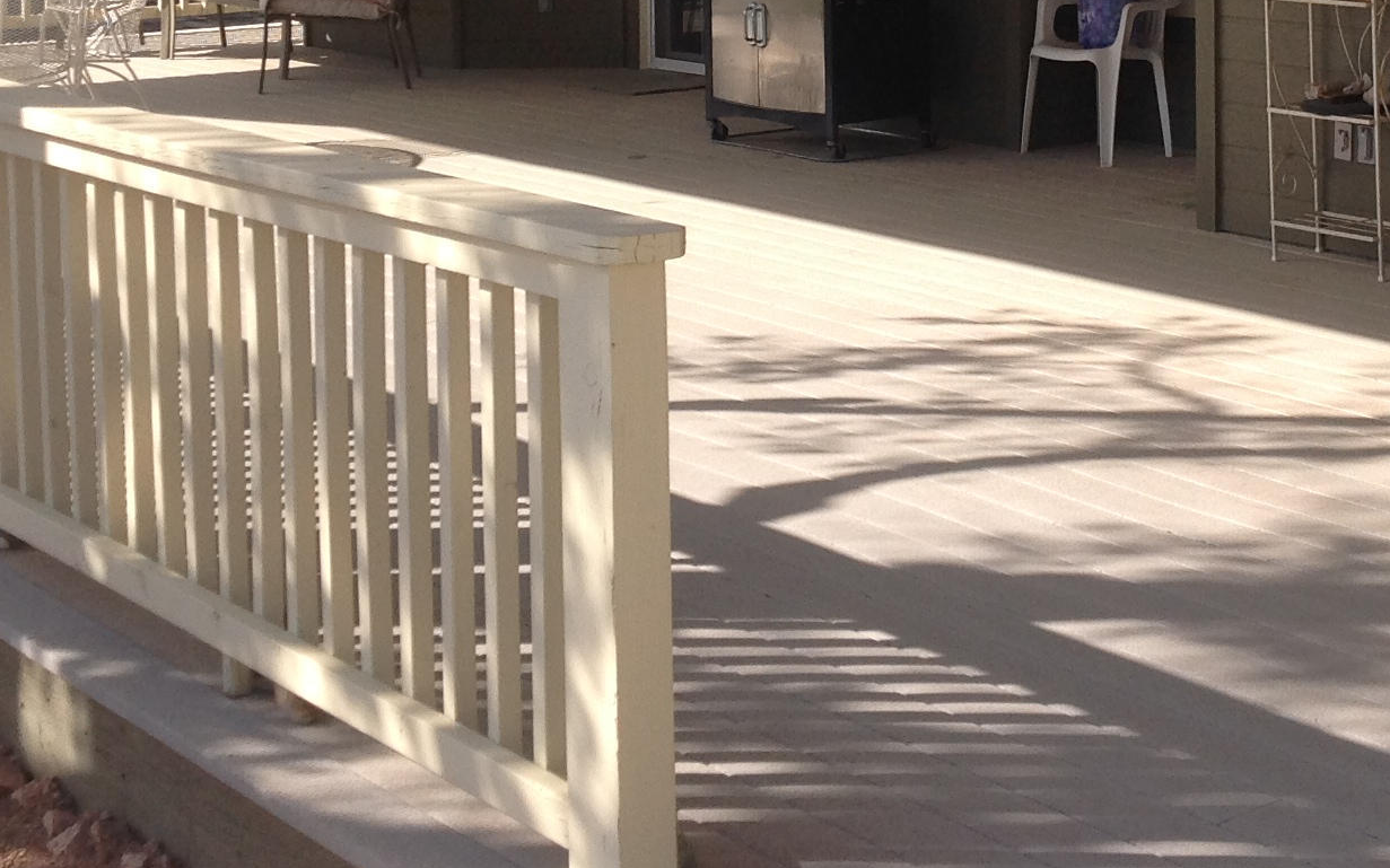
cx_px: 1057
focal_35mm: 78
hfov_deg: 26.1
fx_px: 2954
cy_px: -177
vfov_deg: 16.1
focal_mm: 4.28
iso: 50
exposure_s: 1/1120
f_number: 2.4
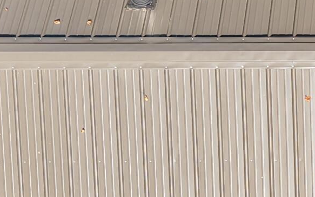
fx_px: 1124
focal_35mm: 131
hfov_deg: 14.6
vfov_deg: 10.0
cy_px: 135
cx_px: 511
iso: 100
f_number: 1.8
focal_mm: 8.67
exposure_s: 1/640
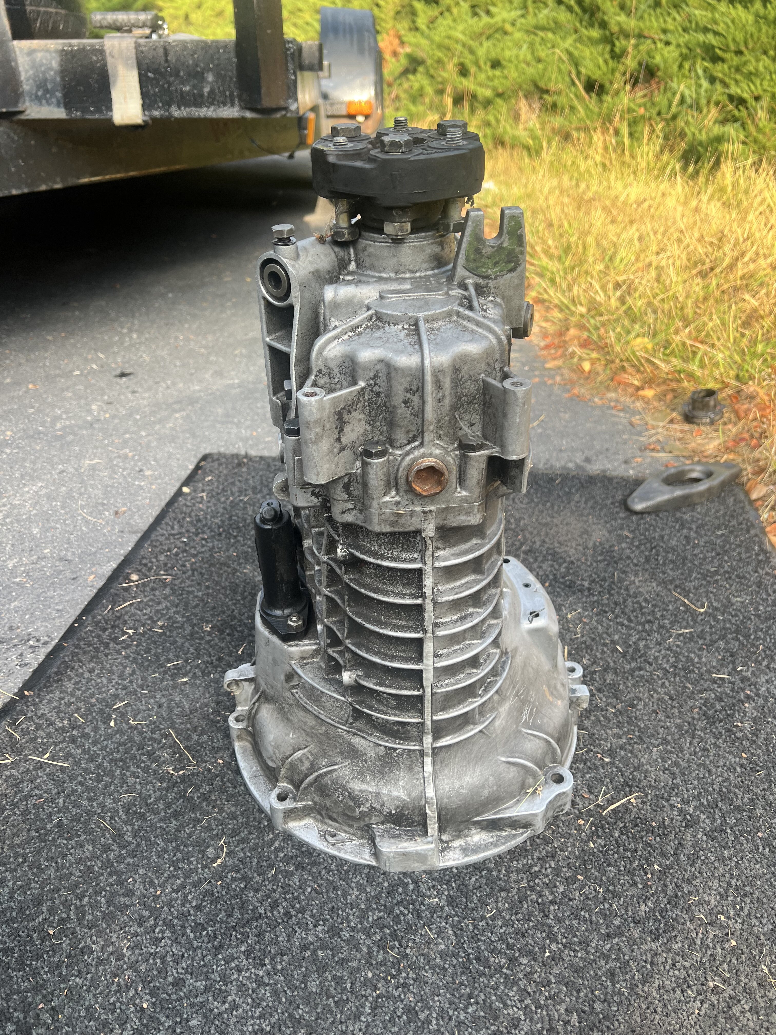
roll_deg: +0.8
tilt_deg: -27.4
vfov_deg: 67.3
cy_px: 518
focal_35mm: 26
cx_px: 388
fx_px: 777
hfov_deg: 53.1
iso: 40
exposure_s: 1/290
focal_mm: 5.7
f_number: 1.5
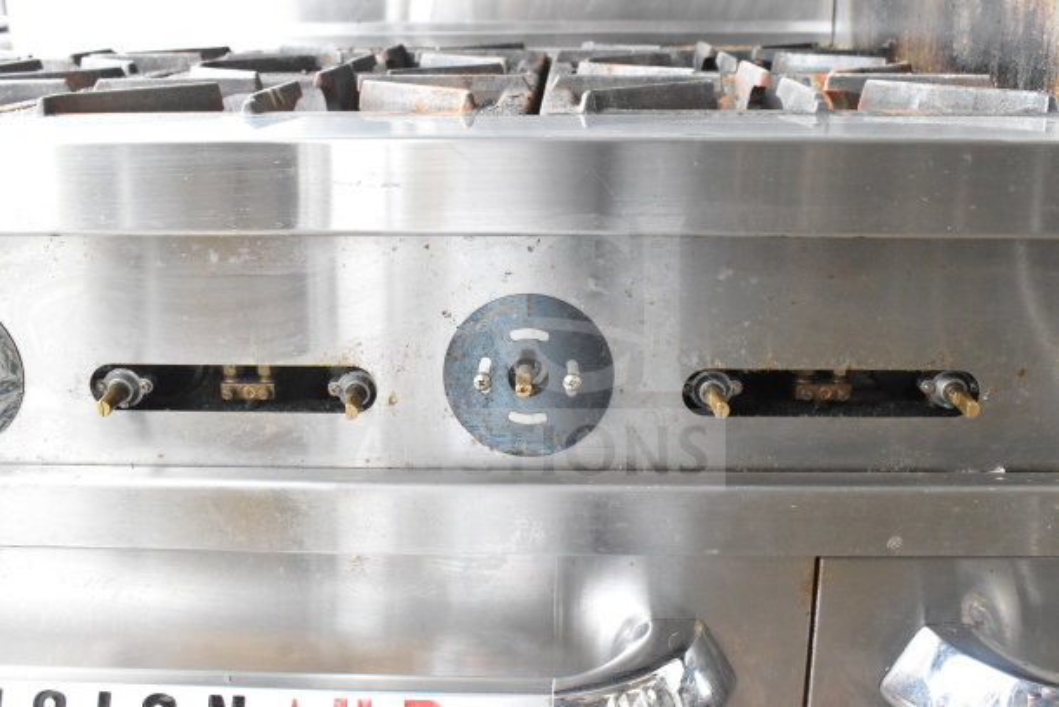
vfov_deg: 35.5
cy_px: 354
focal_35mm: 38
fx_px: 1103
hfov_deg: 51.3
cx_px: 530
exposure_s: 1/320
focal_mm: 25
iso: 6400
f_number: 9
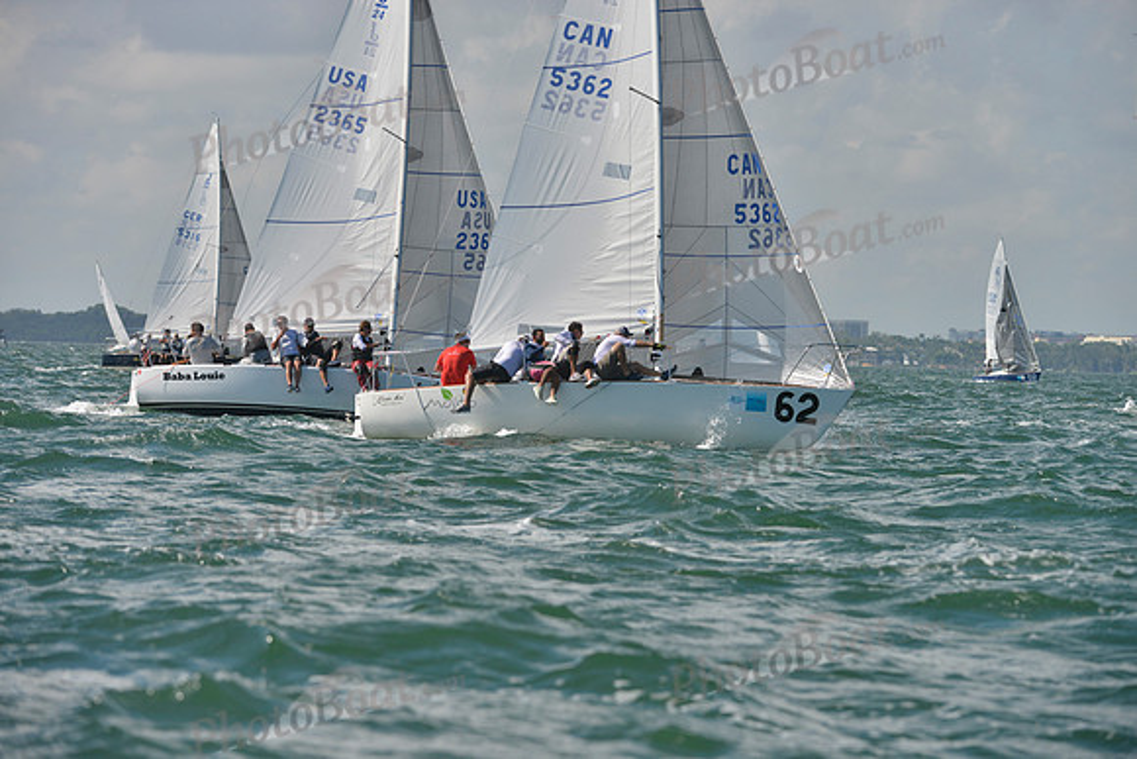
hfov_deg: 10.3
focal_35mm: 200
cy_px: 380
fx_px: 6318
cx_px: 568
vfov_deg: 6.9
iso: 280
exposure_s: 1/2000
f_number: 6.3
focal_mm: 200
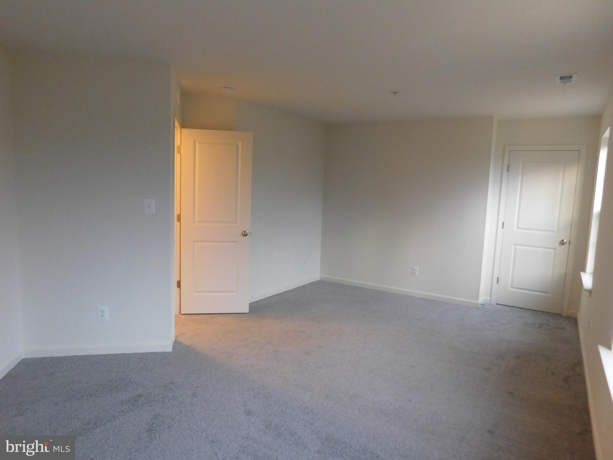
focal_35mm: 23
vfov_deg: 58.9
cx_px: 306
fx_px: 407
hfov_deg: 73.9
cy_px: 230
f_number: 3
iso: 400
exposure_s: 1/25
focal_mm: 4
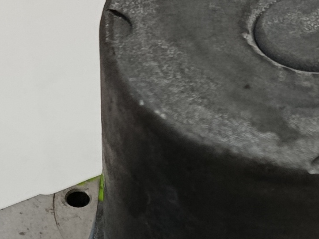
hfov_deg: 14.8
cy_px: 383
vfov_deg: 10.7
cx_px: 251
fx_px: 1225
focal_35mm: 133
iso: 946
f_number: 1.7
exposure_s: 1/100
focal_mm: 5.24
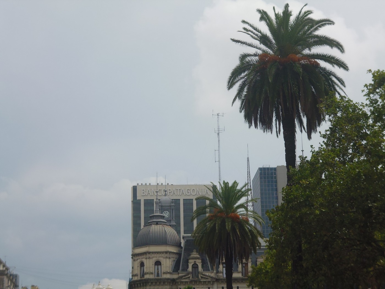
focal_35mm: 80
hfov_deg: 24.4
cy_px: 144
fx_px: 890
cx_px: 192
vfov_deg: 18.4
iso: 100
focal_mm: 14.3
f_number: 5.3
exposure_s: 1/500
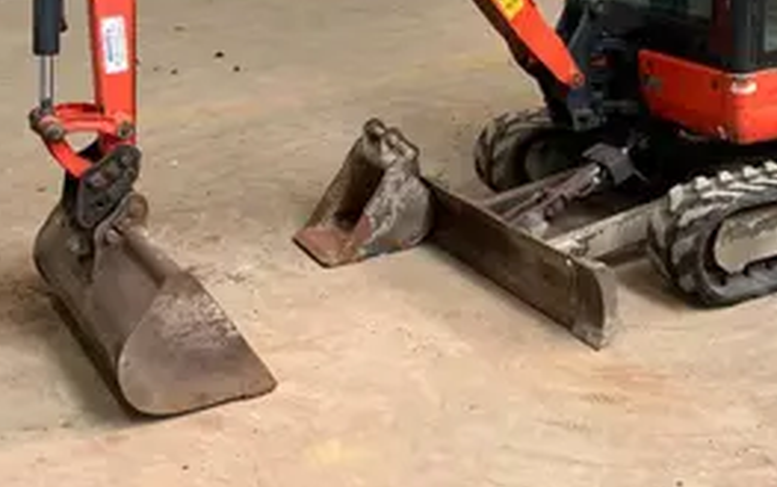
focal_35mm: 56
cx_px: 473
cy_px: -32
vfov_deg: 22.1
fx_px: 1187
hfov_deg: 36.1
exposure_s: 1/60
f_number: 1.8
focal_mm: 3
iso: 80
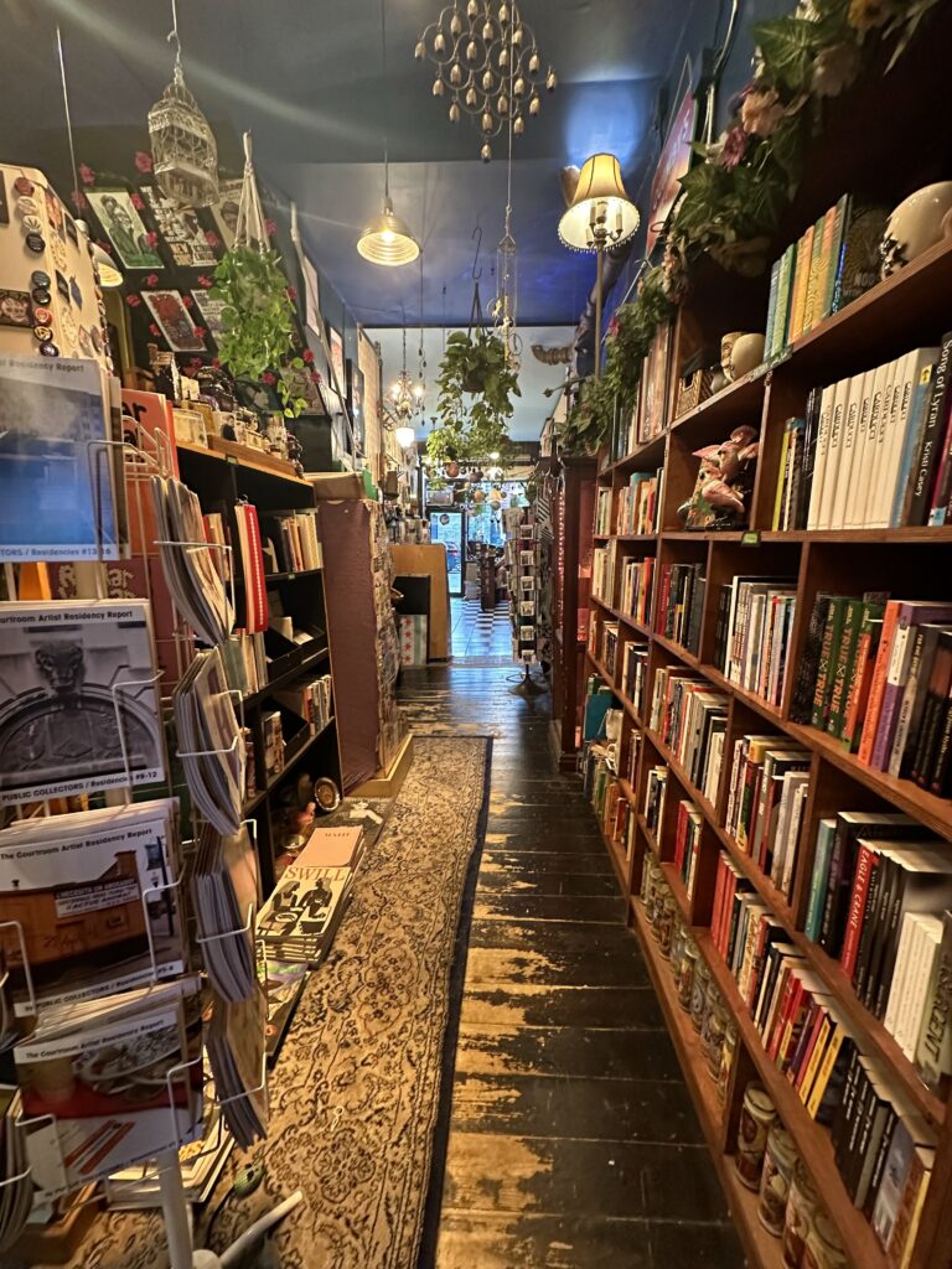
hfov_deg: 85.7
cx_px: 476
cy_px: 634
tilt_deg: -10.8
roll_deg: -1.2
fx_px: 513
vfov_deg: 102.1
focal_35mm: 14
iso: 800
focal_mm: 2.22
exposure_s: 1/60
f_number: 2.2
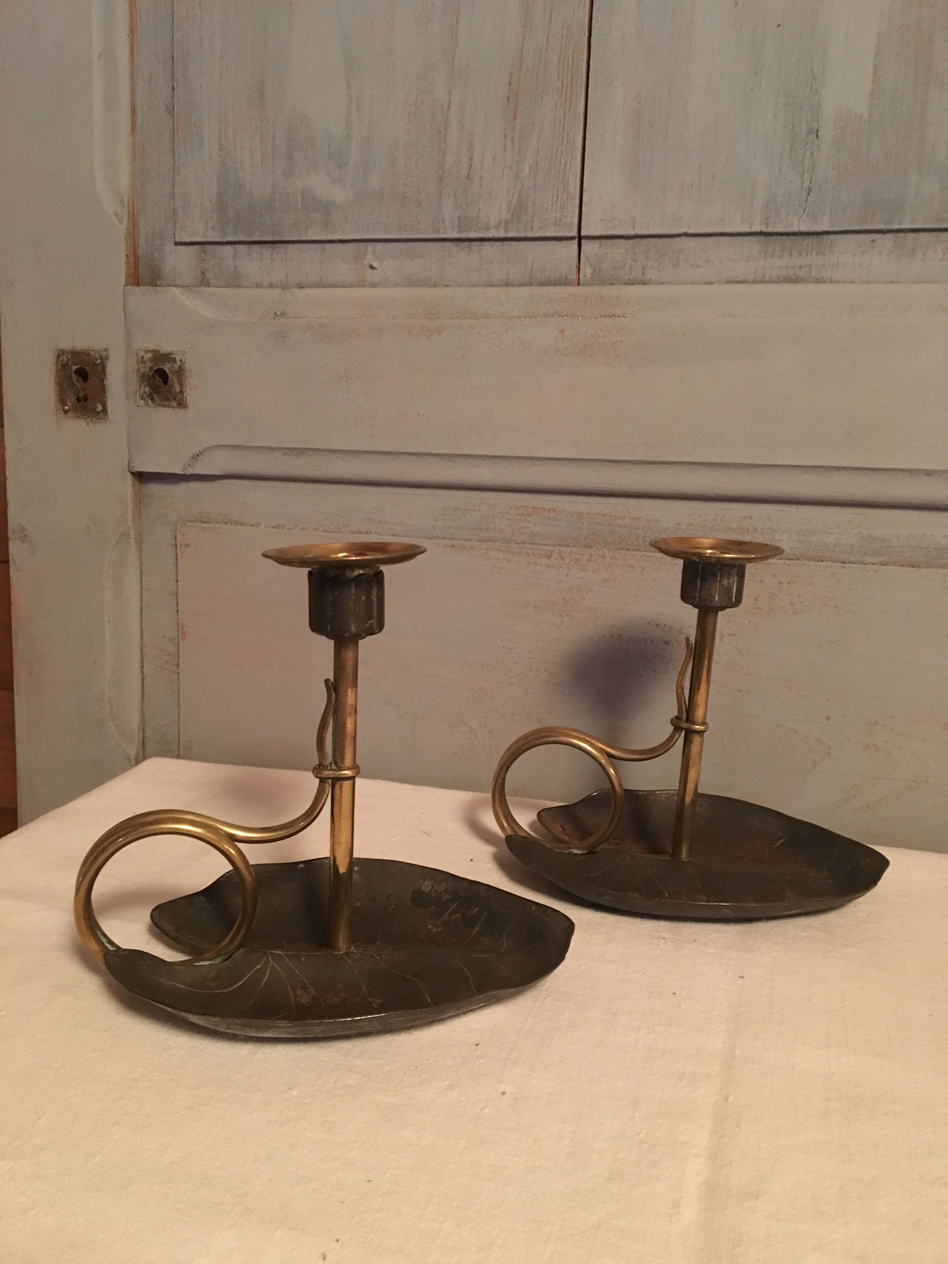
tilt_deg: -11.4
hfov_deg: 48.2
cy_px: 632
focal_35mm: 29
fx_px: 1059
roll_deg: -2.2
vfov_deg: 61.7
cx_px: 474
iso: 400
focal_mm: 4.15
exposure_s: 1/17
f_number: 2.2
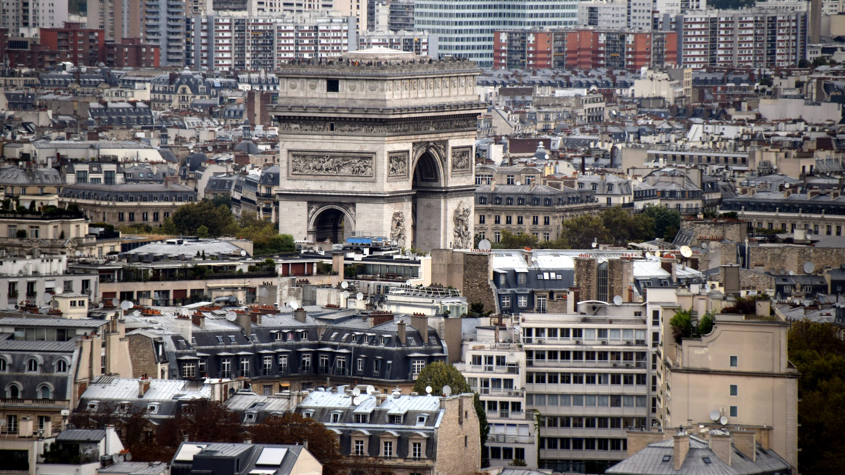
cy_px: 218
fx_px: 8828
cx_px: 423
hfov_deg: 5.5
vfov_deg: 3.1
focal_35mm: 394
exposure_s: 1/500
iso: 250
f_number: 6.3
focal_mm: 250
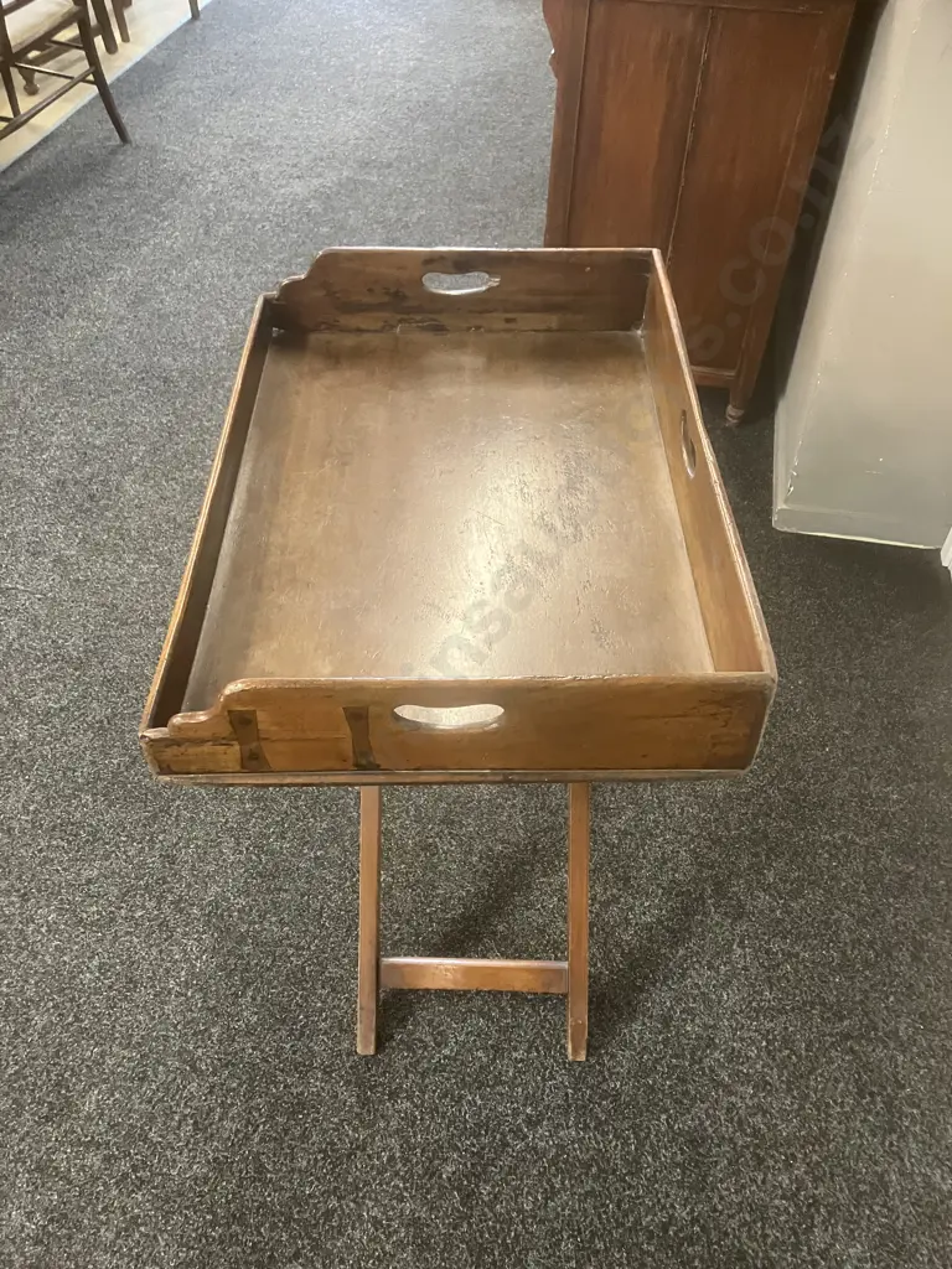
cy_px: 634
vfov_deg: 63.4
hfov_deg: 49.7
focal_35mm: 28
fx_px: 1027
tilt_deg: -44.9
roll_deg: -0.8
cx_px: 476
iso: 320
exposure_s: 1/33
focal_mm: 3.99
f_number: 1.8
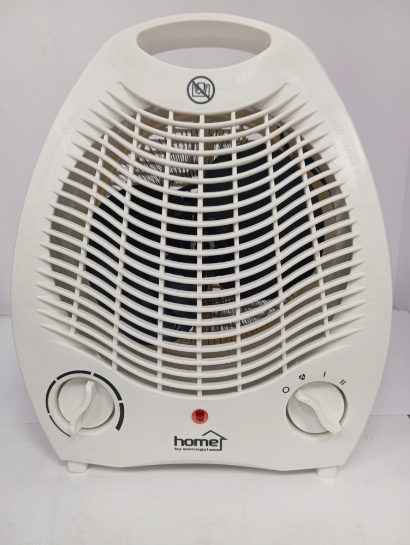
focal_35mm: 28
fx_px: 441
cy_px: 272
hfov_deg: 49.8
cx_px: 205
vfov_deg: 63.4
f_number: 1.8
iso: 201
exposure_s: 1/33.3
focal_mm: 4.22
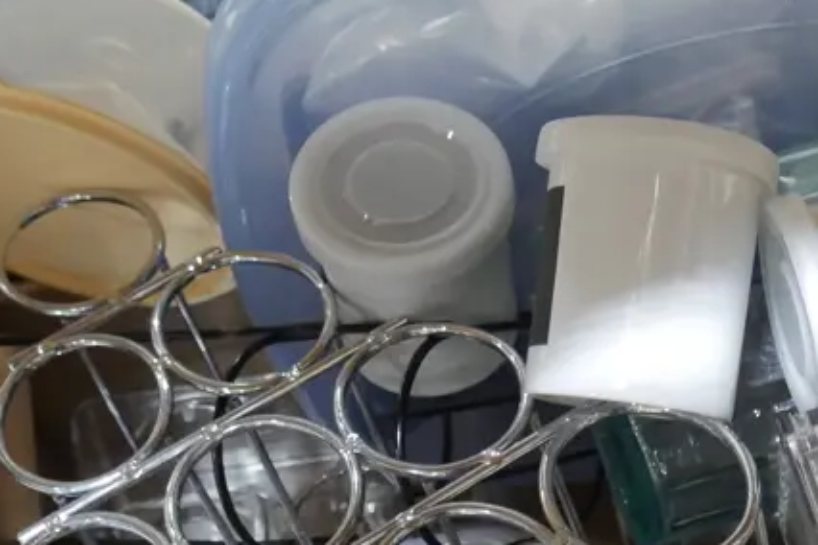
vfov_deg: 14.8
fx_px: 2045
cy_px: 617
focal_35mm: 90
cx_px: 830
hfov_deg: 21.8
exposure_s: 1/60
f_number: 4
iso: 2500
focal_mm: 18
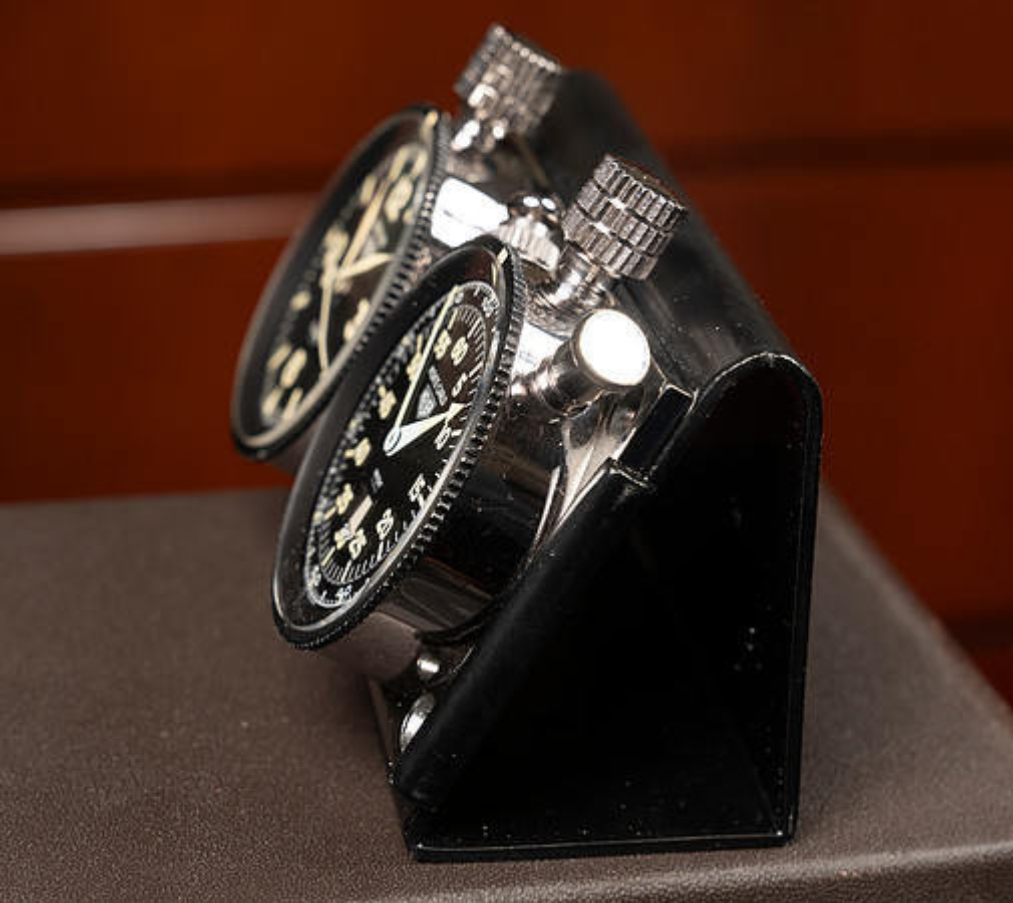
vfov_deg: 18.2
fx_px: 2818
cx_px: 561
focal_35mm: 90
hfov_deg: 20.4
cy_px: 466
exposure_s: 1/160
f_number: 9
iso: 200
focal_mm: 70
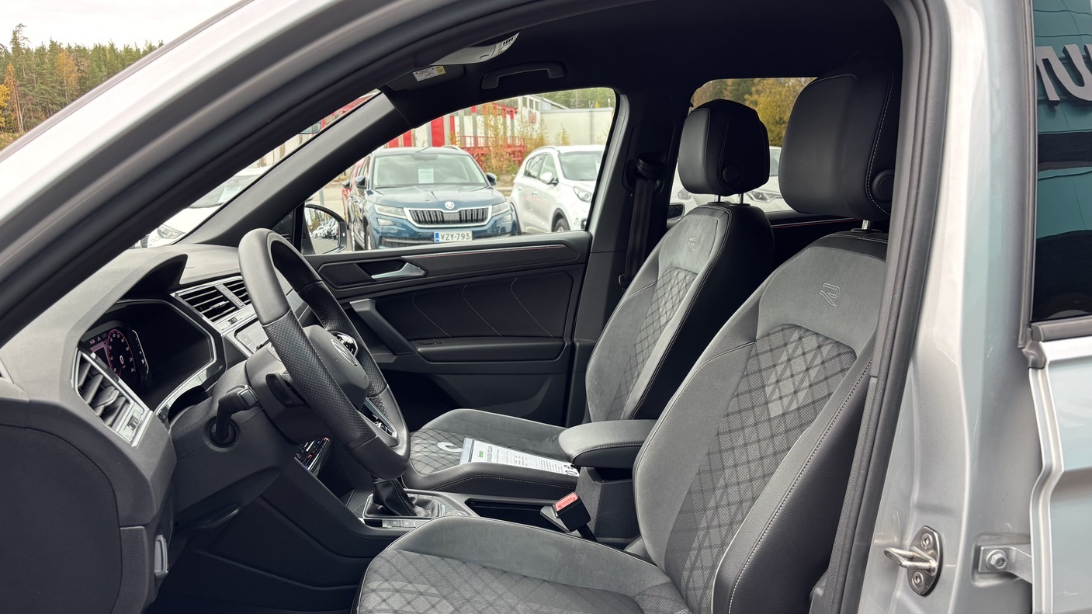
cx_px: 556
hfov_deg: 66.1
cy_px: 394
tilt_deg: -16.7
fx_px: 840
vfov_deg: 39.8
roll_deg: +2.2
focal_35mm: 29
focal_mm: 5.96
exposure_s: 1/121
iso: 80
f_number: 1.6
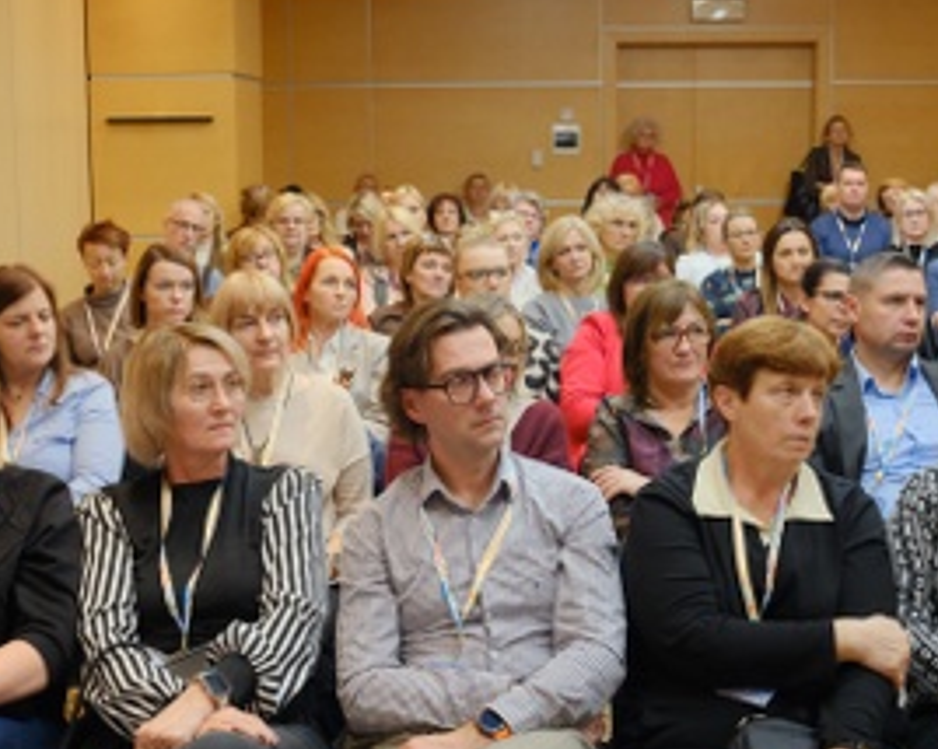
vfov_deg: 27.1
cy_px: 360
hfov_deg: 33.6
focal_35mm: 56
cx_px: 430
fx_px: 1553
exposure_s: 1/60
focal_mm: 27
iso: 3200
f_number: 5.6
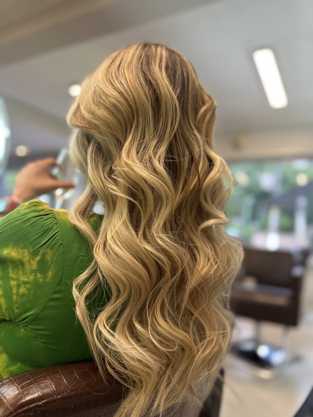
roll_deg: -2.7
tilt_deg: +3.4
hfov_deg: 56.8
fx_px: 289
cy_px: 208
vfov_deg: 71.6
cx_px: 156
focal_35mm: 24
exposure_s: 1/120
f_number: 1.78
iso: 200
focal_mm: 6.86
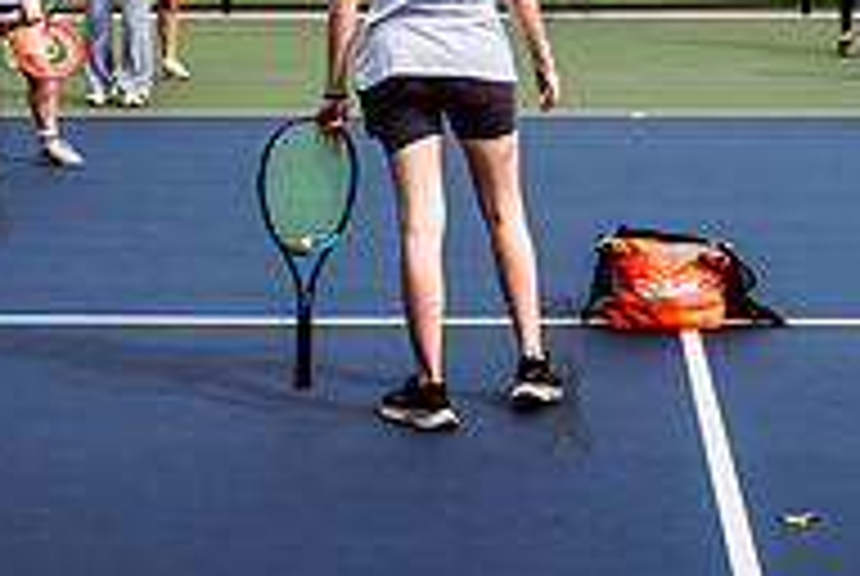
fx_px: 2105
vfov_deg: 15.4
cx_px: 494
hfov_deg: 23.1
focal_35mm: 88
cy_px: 33
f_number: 4
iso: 200
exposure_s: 1/1250
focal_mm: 26
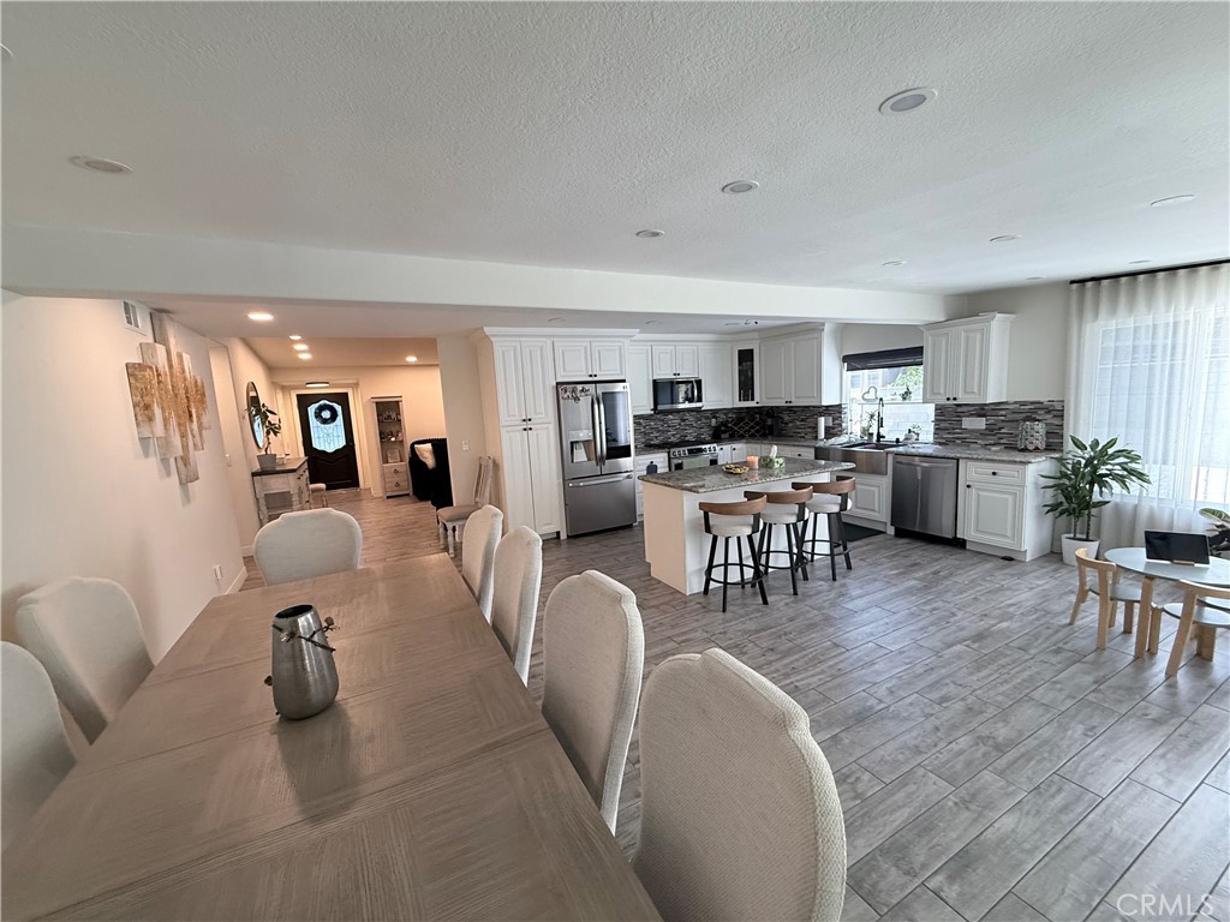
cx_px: 615
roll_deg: +3.3
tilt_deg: -6.2
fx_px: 497
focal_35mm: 14
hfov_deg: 102.1
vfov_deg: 85.7
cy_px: 461
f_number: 2.2
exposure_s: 1/120
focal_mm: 2.22
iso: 250
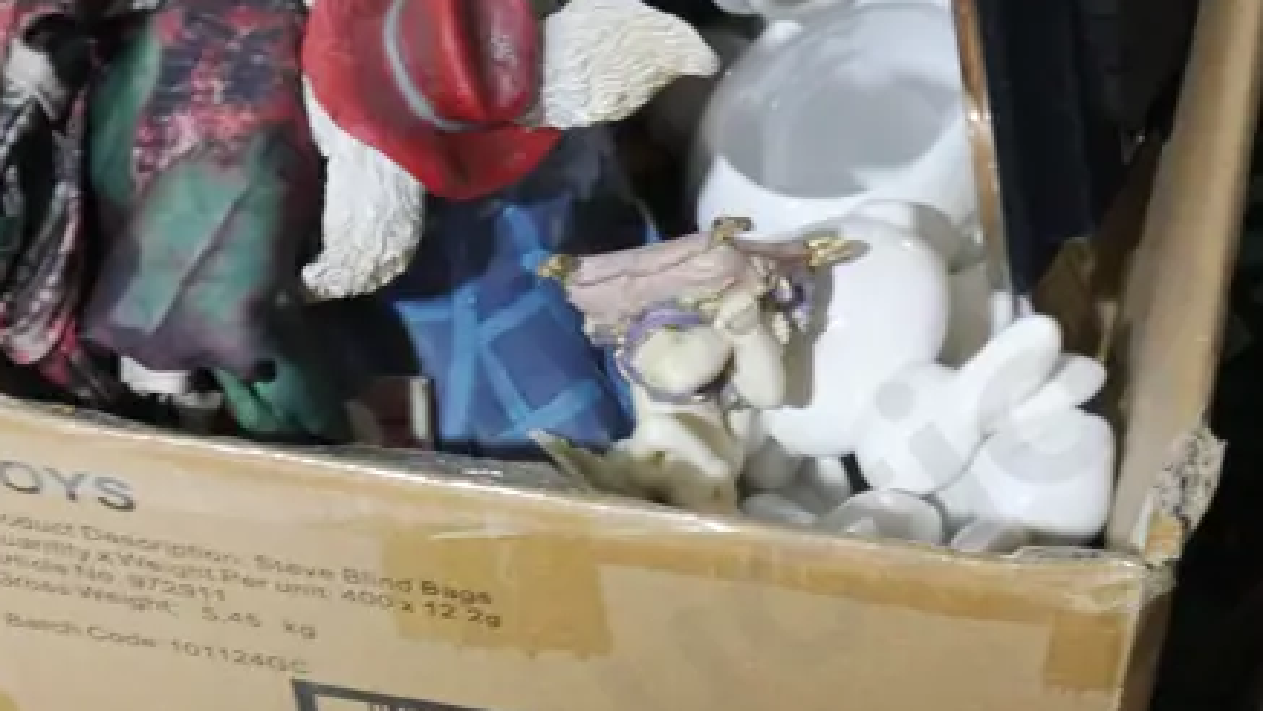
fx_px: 3249
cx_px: 699
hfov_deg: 22.0
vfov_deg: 12.4
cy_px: 672
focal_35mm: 97
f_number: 4.1
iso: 2000
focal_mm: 19
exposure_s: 1/60
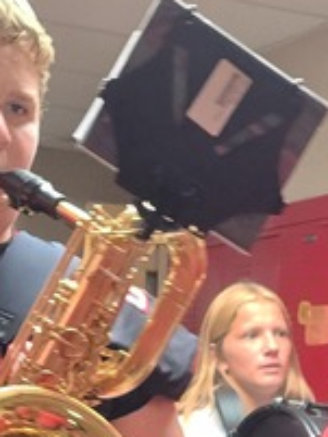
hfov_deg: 12.6
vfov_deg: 15.7
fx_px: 1477
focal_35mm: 117
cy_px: 617
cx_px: 258
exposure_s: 1/120
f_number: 1.7
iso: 200
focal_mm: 6.3
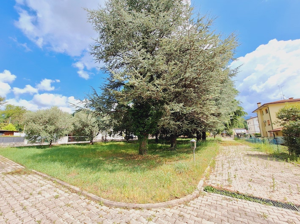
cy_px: 112
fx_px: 113
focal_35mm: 13
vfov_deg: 89.9
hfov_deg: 106.2
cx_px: 150
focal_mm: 1.74
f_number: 2.2
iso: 40
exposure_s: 1/2066
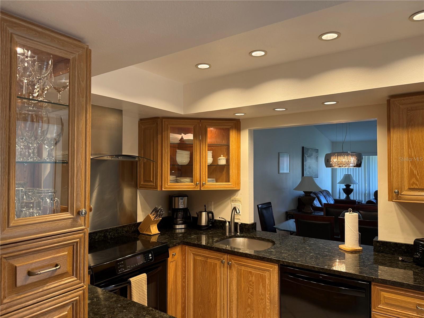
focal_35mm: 24
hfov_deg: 71.6
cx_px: 212
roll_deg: -0.5
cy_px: 159
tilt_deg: +1.8
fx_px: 294
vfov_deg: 56.8
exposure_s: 1/60
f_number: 1.78
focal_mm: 6.76
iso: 125
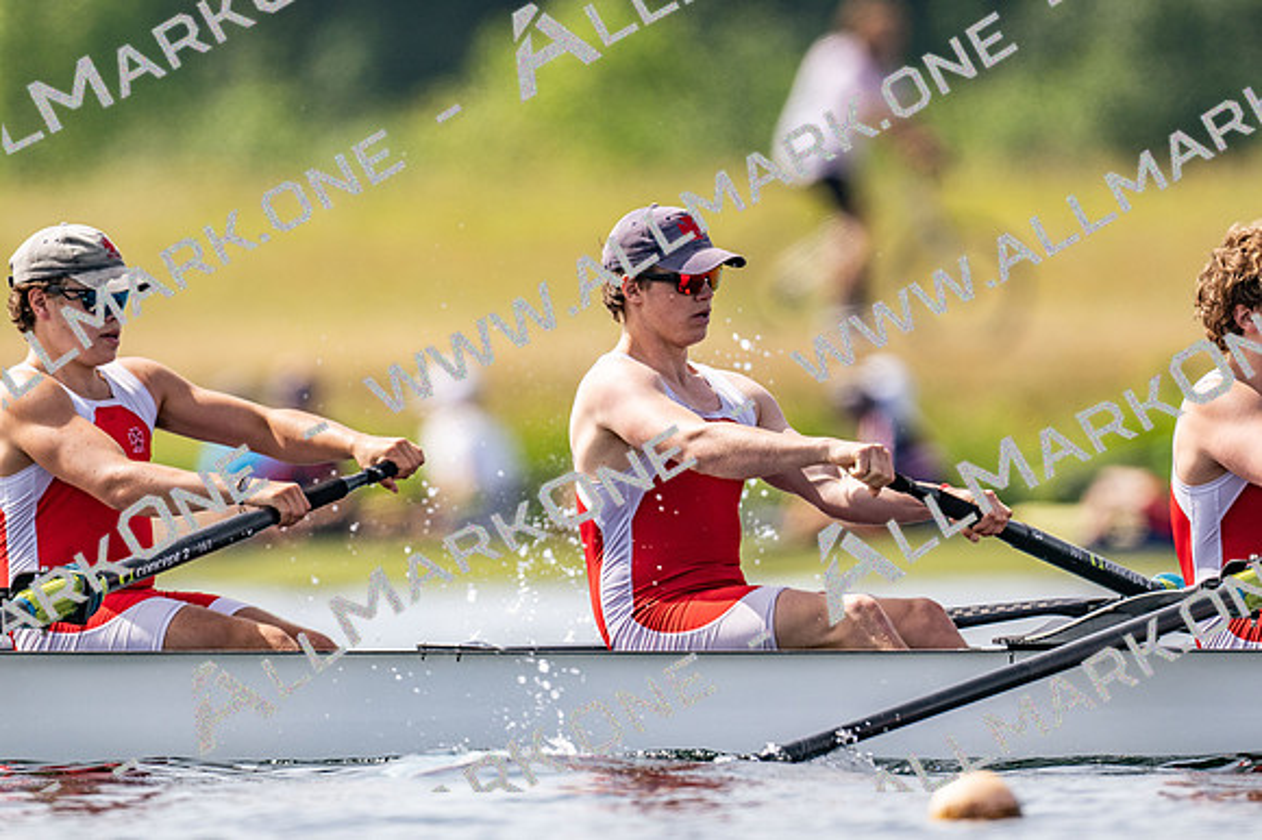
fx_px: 31531
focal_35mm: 900
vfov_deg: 1.5
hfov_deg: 2.3
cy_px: 420
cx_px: 631
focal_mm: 600
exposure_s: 1/2500
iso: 200
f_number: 4
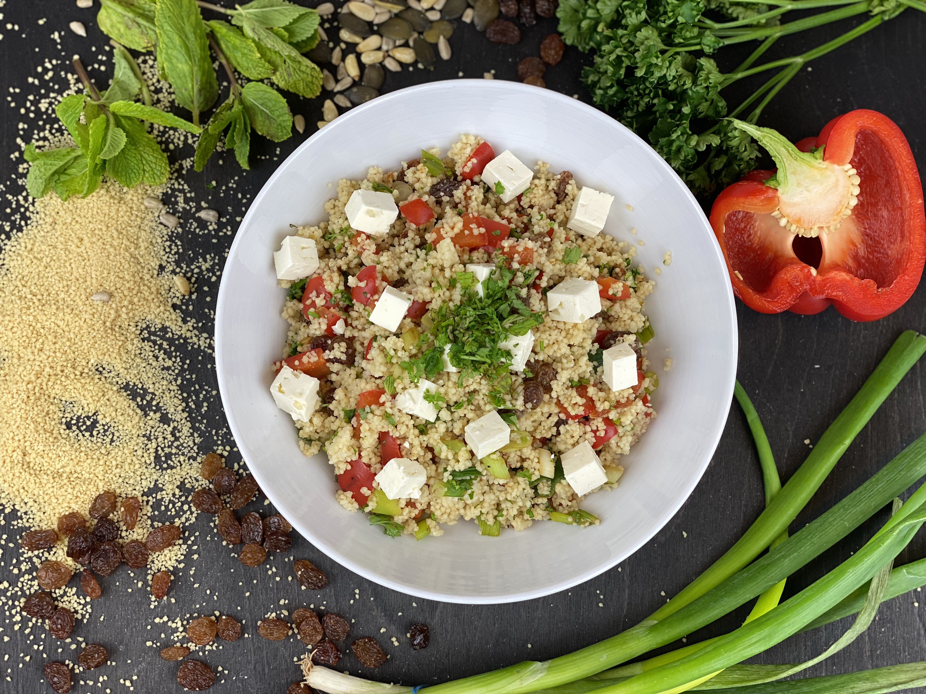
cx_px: 463
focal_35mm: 52
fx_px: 1391
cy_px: 347
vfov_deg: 28.0
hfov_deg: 36.8
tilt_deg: -83.9
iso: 50
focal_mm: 6
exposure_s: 1/100
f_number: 2
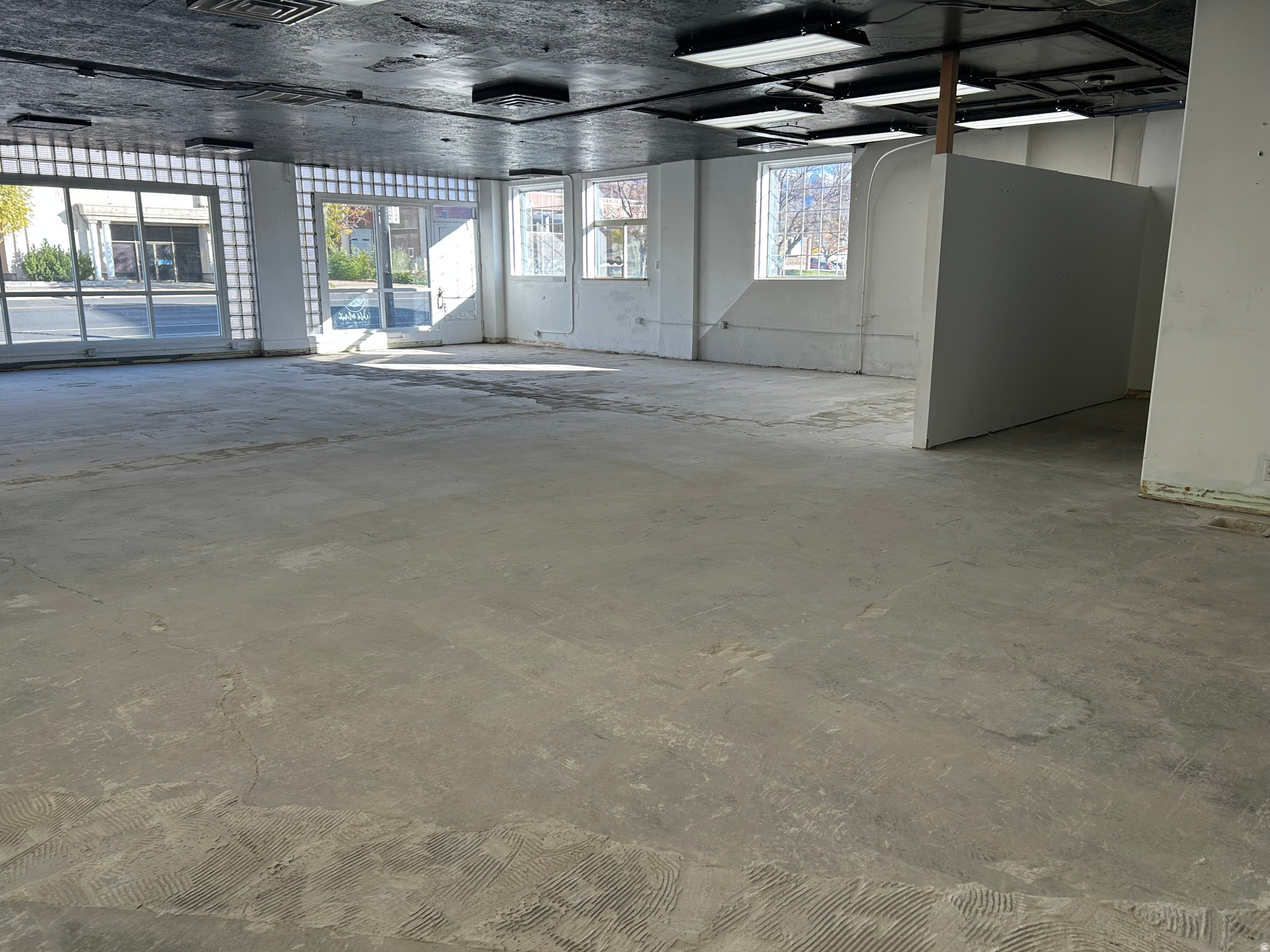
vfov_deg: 53.1
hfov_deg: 67.3
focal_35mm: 26
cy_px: 476
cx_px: 635
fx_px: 954
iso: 50
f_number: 1.5
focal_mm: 5.7
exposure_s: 1/314
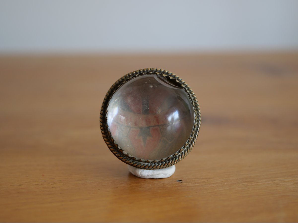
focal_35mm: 60
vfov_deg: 24.4
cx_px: 149
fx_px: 517
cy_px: 112
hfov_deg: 32.2
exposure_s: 1/60
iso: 200
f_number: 2.8
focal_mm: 30
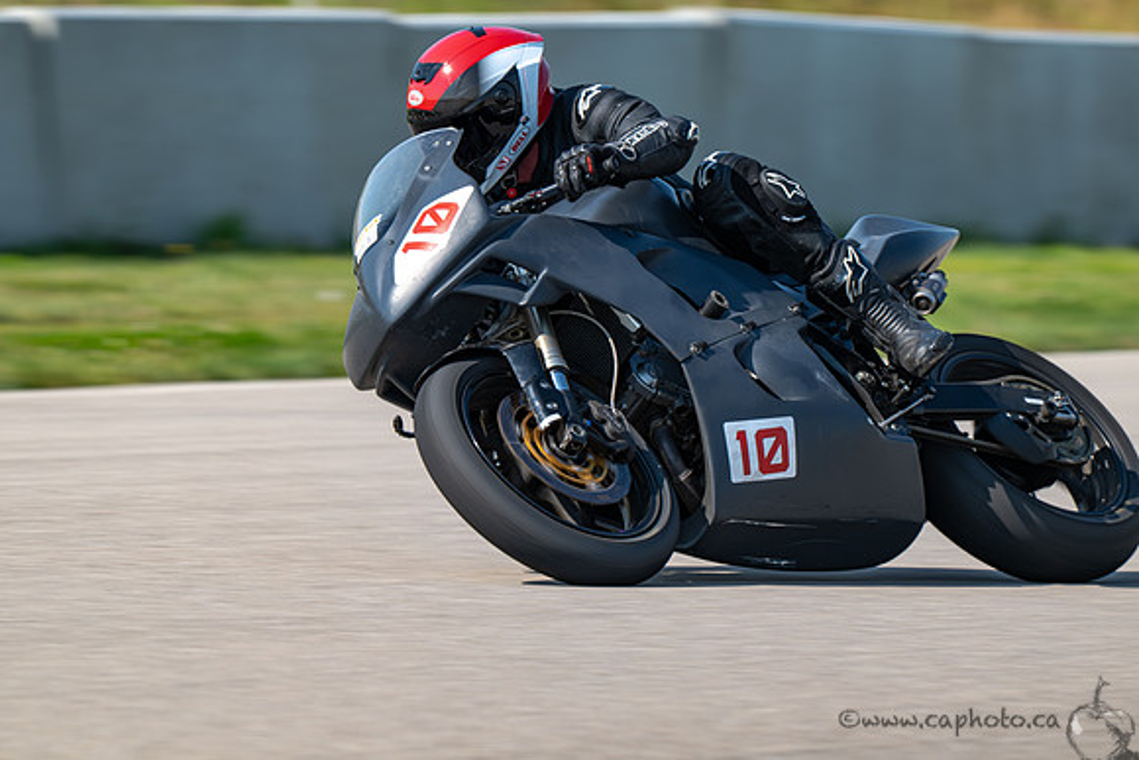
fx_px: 18987
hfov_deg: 3.4
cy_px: 380
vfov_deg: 2.3
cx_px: 570
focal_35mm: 600
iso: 180
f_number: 11
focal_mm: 600
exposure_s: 1/250
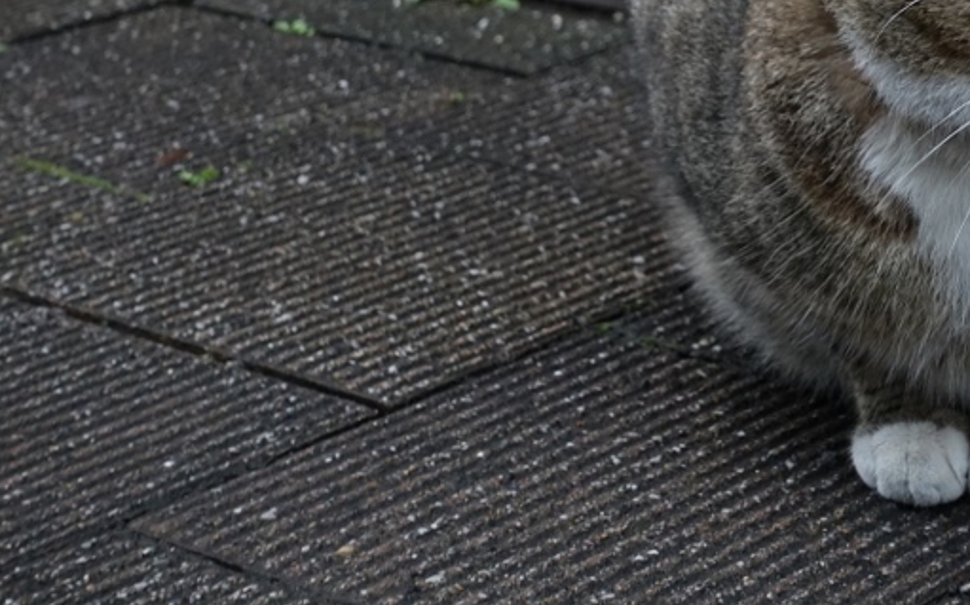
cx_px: 754
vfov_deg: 9.1
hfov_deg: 14.6
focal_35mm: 143
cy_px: -10
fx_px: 3779
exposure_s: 1/40
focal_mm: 25.61
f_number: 5
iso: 640
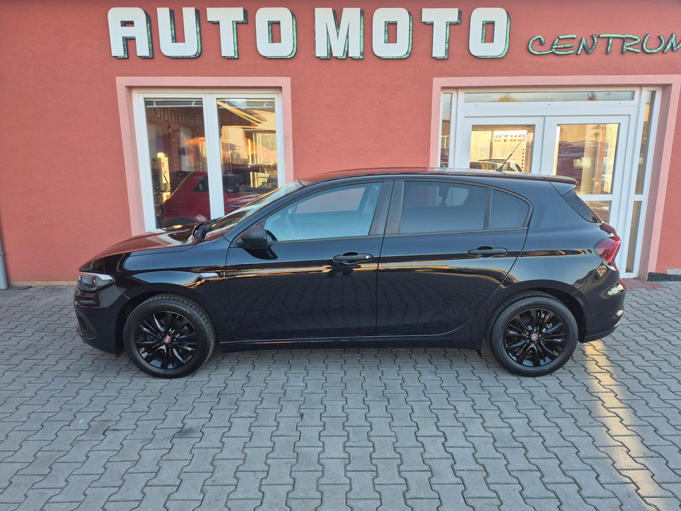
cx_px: 340
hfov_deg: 73.9
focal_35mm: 23
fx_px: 452
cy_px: 256
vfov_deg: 58.9
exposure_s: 1/180
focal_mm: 5.4
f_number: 1.8
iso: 40
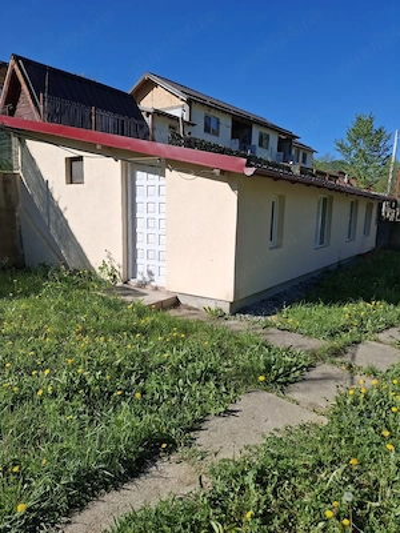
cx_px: 200
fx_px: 385
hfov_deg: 54.9
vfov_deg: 69.4
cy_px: 266
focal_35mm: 25
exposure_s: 1/3333
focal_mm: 4.69
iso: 32
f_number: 1.8
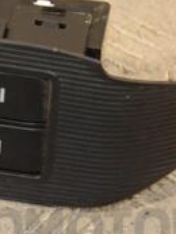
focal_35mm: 290
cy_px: 49
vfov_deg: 6.8
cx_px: -141
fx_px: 1964
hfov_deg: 5.1
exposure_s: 1/100
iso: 800
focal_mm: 58
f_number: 5
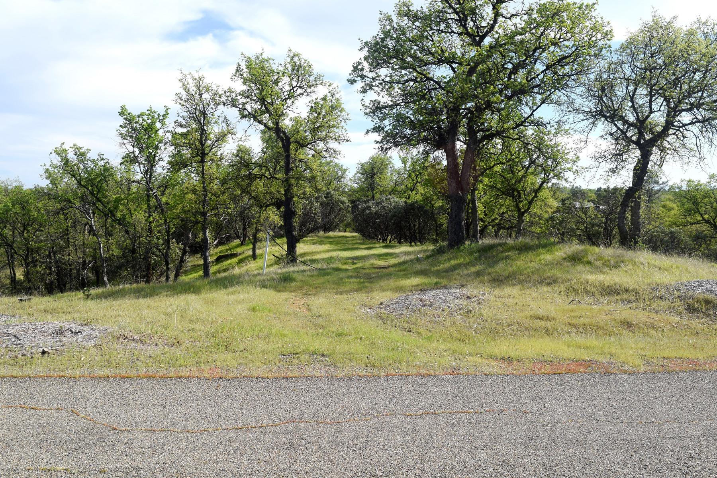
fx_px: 657
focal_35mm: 33
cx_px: 358
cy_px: 239
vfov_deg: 40.0
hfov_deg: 57.2
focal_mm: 22
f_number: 10
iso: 200
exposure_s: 1/400
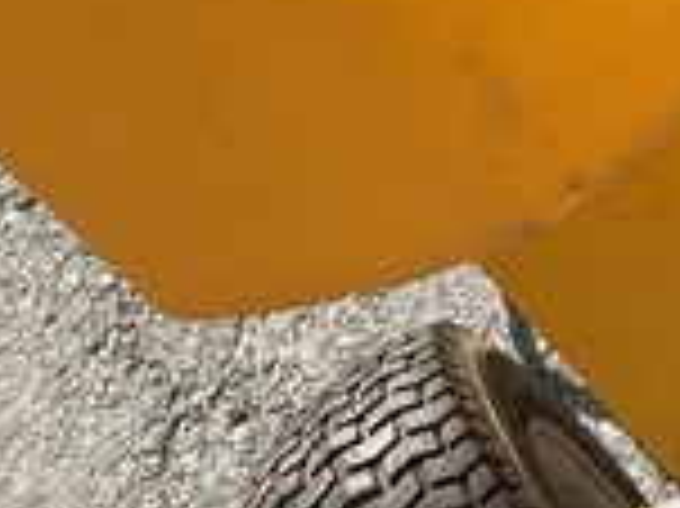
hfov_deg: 22.6
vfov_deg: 17.9
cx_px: 883
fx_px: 1511
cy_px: -148
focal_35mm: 77
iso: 25
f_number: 1.8
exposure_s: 1/1144
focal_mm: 3
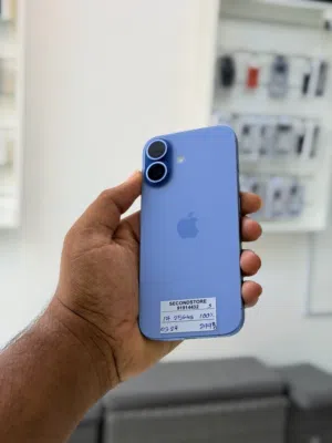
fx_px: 614
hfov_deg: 30.3
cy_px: 222
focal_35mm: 48
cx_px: 166
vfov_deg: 39.7
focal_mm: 6.76
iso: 64
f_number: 1.78
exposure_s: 1/359
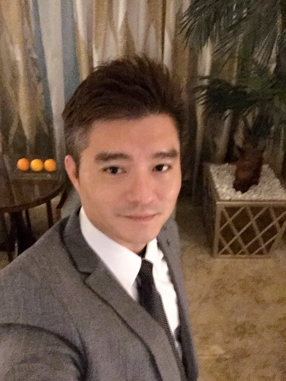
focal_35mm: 31
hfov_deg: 45.4
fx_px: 341
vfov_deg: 58.4
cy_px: 190
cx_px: 143
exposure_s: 1/15
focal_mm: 2.65
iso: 1250
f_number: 2.2
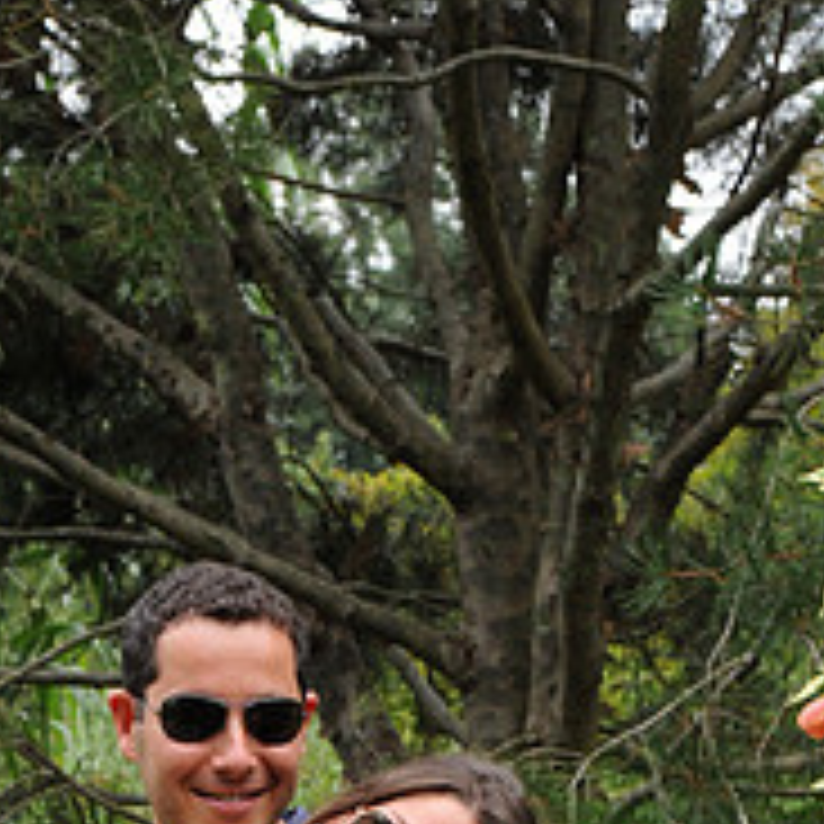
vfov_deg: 11.4
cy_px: 1153
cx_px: 338
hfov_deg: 11.8
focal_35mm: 148
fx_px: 3986
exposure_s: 1/80
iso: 500
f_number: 9
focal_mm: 55
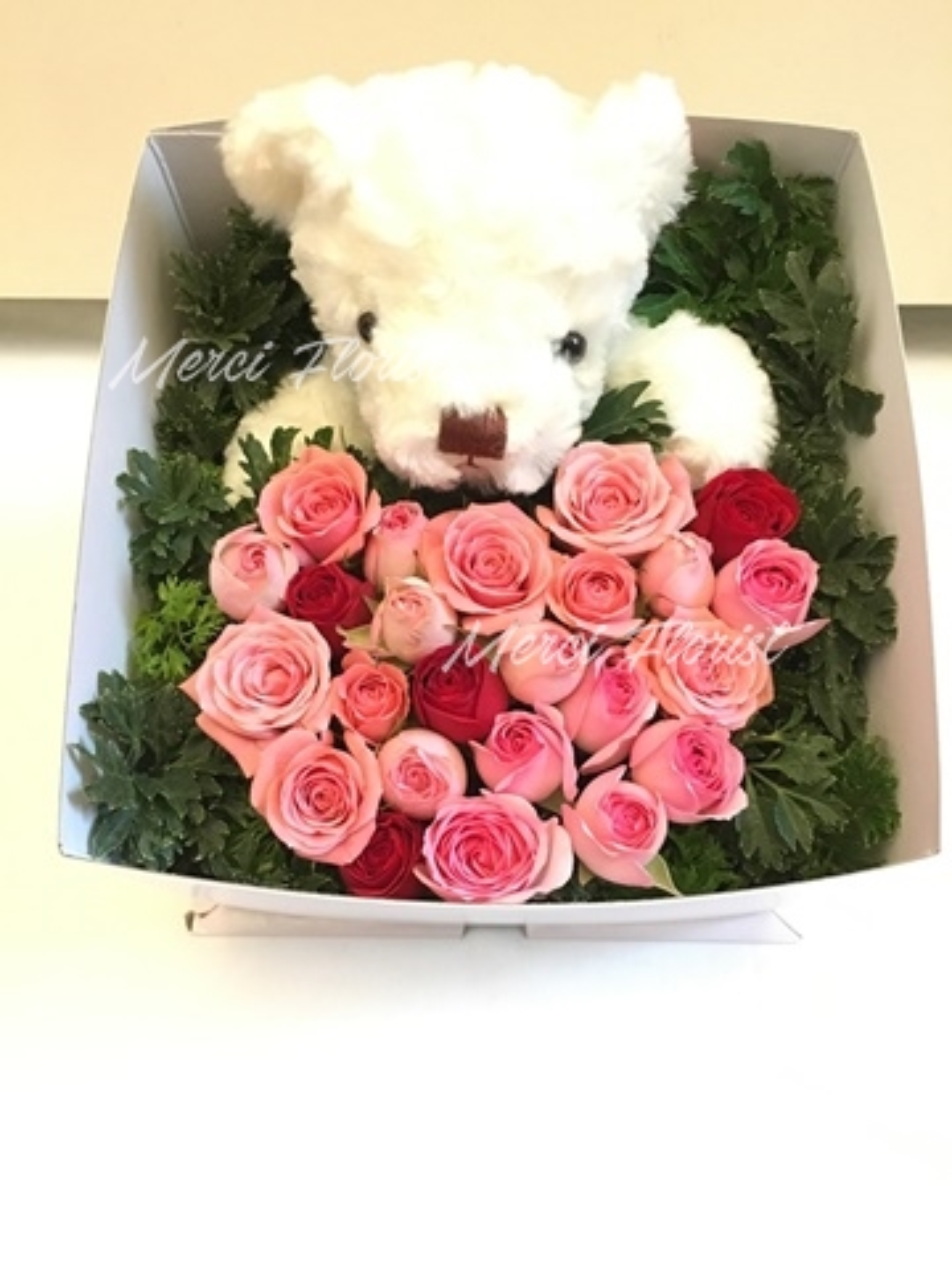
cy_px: 635
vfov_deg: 61.7
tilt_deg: -53.6
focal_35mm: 29
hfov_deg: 48.2
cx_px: 476
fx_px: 1063
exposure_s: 1/17
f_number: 2.2
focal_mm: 4.15
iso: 320
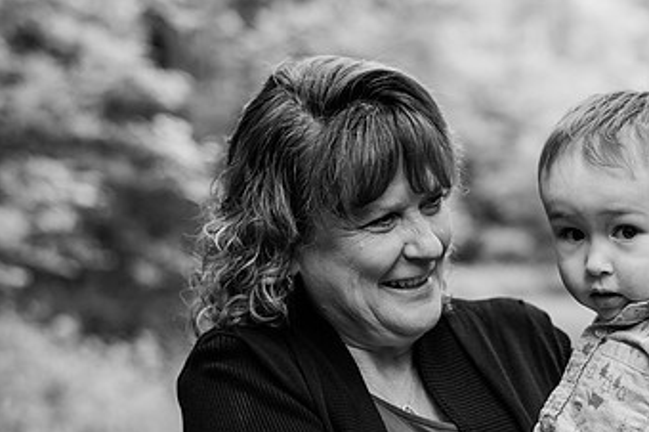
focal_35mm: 99
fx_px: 1783
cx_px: 458
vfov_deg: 13.7
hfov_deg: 20.5
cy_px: 338
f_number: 2.8
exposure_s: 1/200
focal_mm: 58
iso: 320
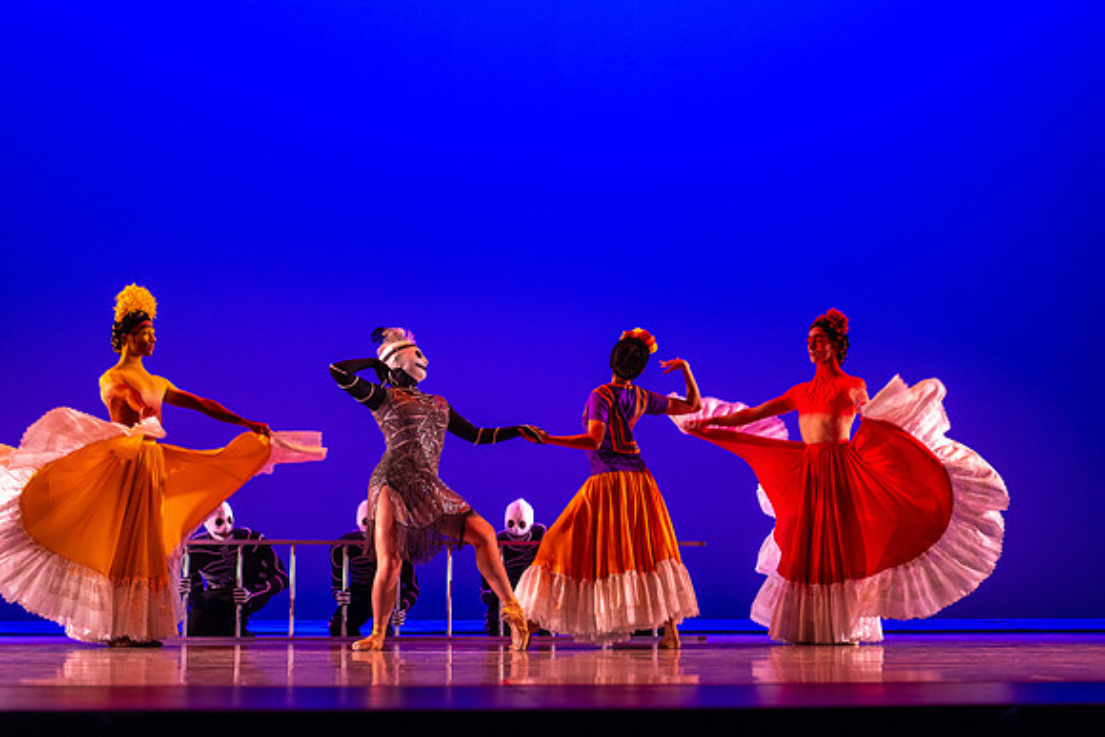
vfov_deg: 24.1
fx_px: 1725
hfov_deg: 35.5
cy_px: 368
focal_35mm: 56
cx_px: 552
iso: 1000
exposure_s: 1/200
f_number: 1.8
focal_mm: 55
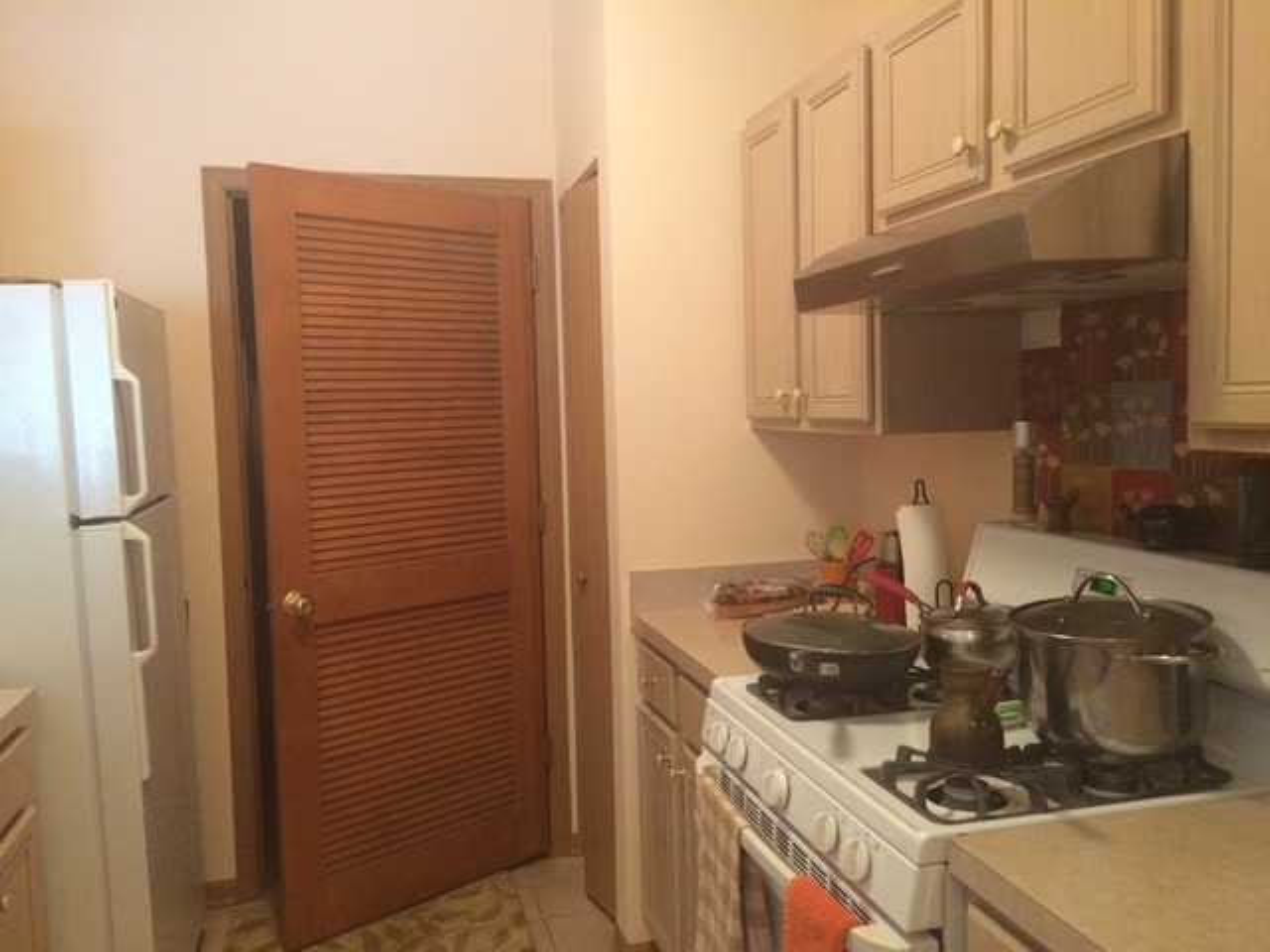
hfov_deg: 61.7
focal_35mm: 29
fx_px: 1064
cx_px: 635
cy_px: 476
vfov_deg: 48.2
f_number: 2.2
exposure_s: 1/17
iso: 250
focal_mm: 4.15
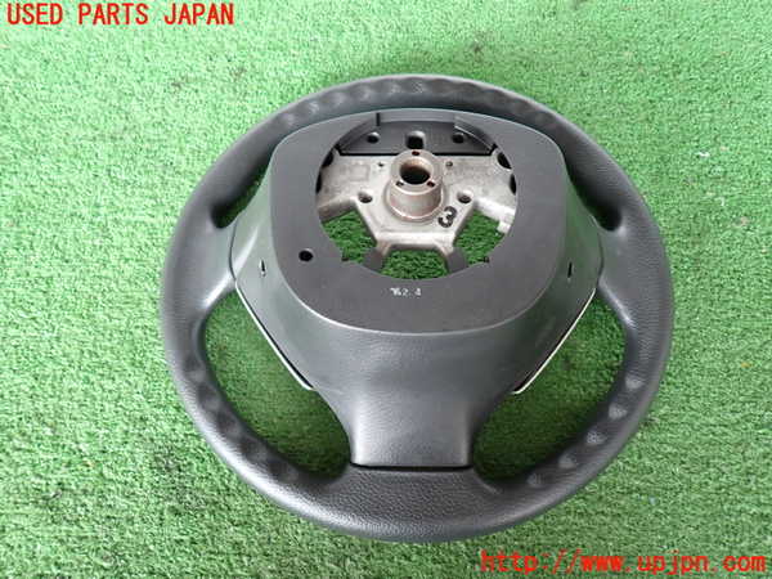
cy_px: 290
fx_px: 558
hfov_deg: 69.4
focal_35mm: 25
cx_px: 386
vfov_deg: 54.9
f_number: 2
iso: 200
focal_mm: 4.5
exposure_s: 1/40
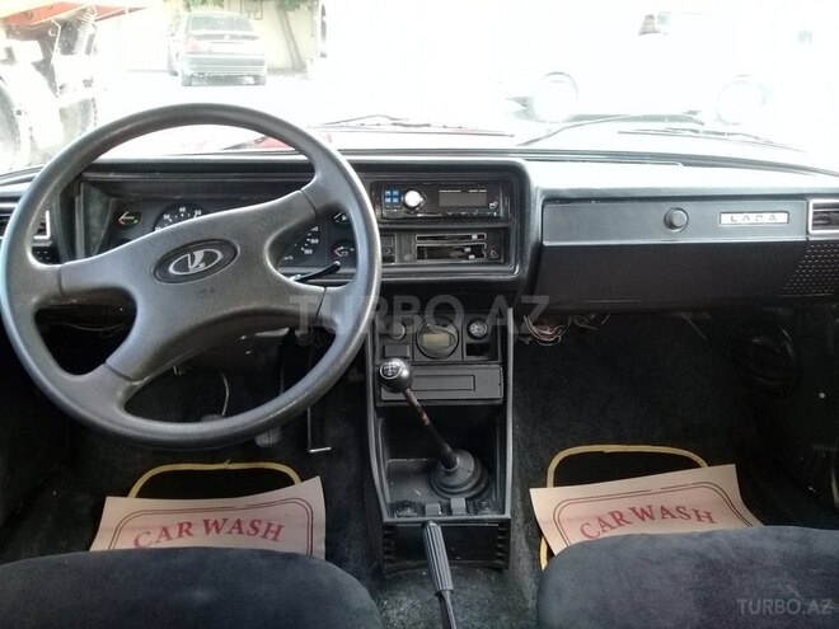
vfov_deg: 45.4
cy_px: 314
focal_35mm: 31
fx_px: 751
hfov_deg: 58.4
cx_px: 420
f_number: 2.2
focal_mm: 3.3
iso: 160
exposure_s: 1/33
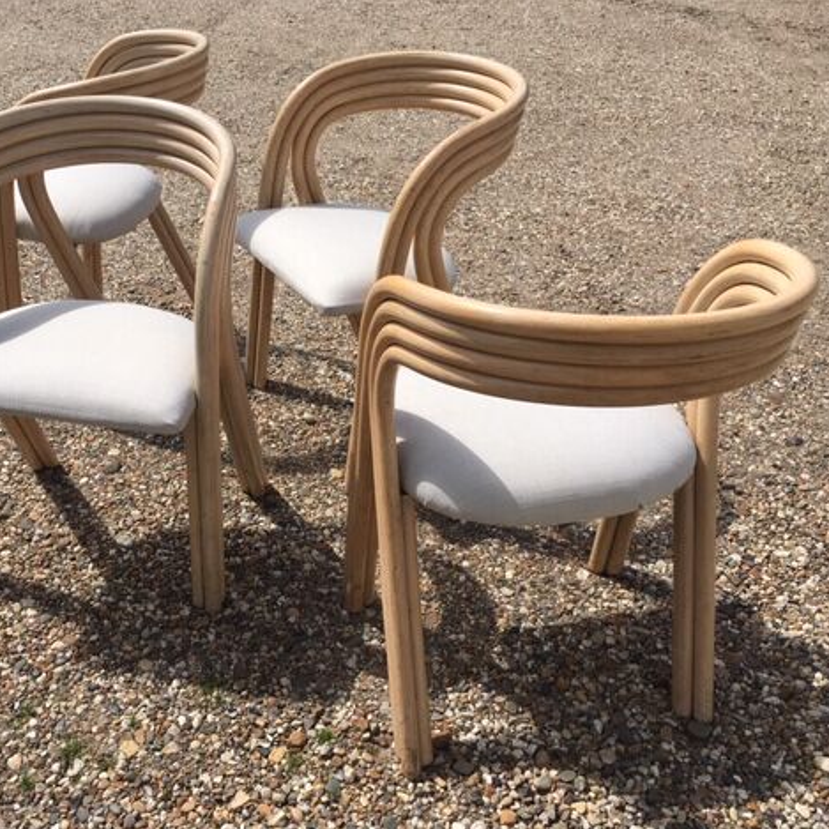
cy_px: 408
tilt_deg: -32.3
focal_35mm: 35
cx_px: 304
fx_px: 948
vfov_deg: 47.2
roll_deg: -0.2
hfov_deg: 46.7
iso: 25
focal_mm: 4.15
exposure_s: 1/2331
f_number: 2.2
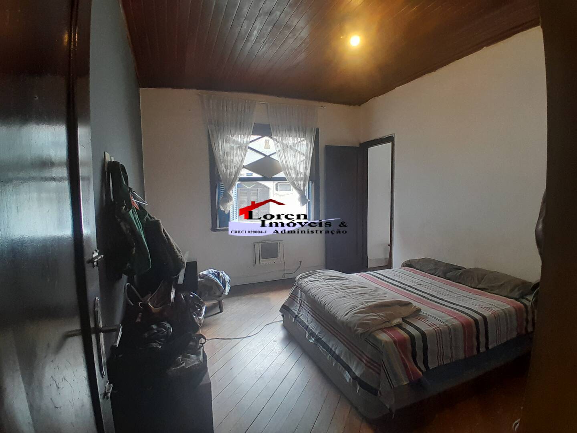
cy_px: 216
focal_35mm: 17
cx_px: 288
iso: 100
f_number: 2.2
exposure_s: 1/40
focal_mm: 1.46
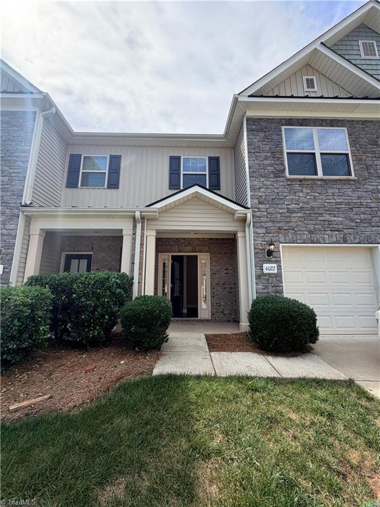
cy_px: 254
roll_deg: -1.4
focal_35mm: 14
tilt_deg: +10.5
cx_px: 190
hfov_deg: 85.7
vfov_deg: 102.1
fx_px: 205
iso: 40
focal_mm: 2.22
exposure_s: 1/726
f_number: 2.2
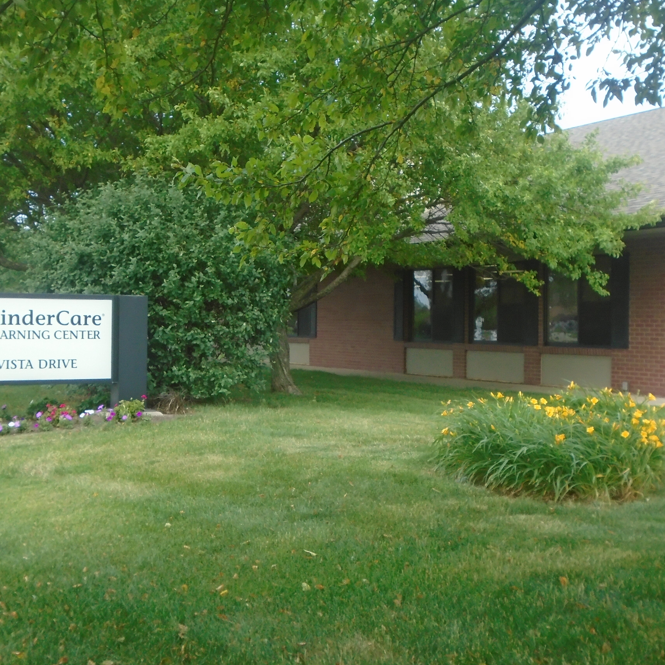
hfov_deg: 35.3
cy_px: 327
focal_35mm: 48
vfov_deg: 35.4
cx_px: 383
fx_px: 1043
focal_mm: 6.4
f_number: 3.8
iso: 200
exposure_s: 1/250
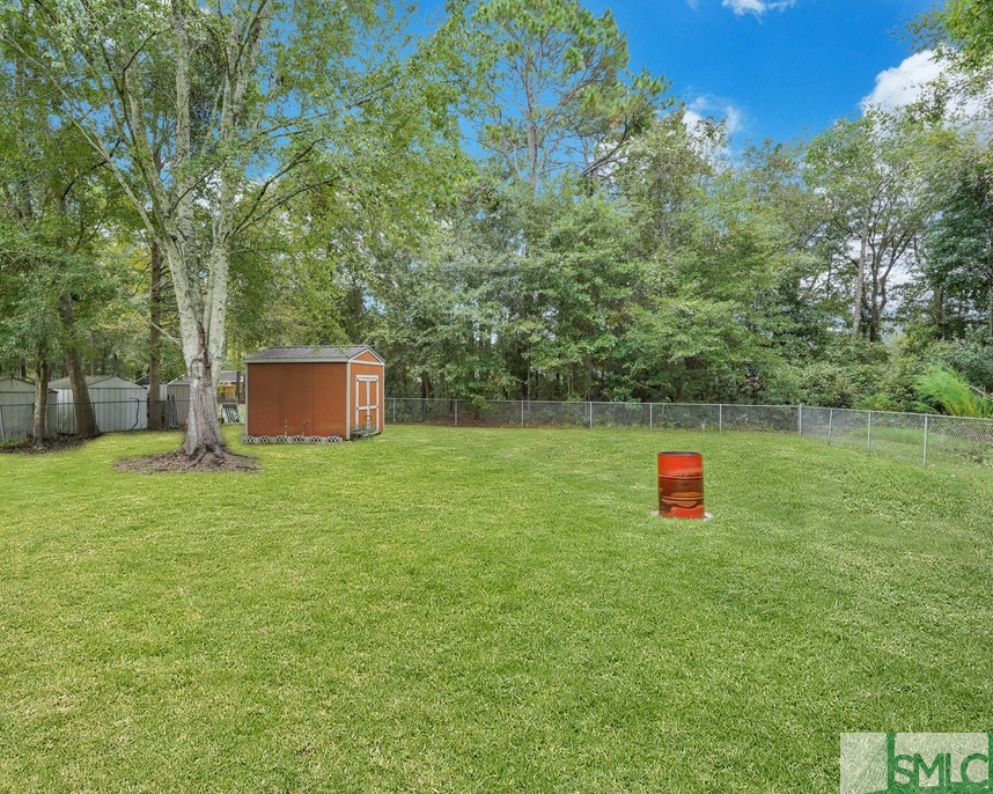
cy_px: 399
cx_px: 413
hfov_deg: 82.6
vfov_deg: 70.8
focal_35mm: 19
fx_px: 558
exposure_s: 1/30
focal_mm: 16
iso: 320
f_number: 9
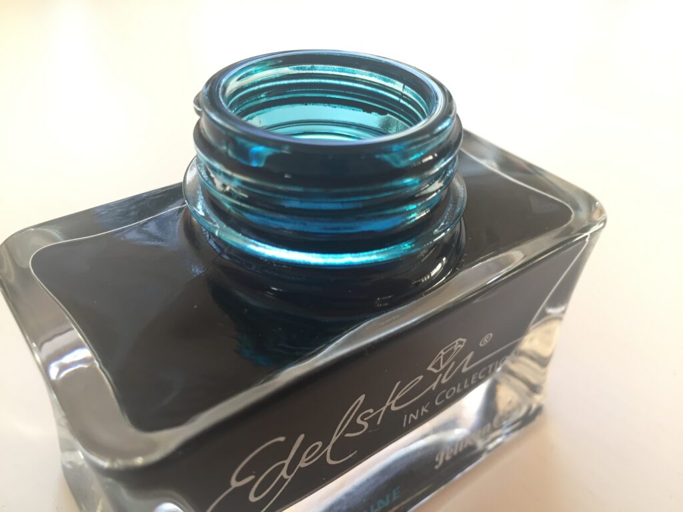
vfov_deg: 48.2
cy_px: 256
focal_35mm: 29
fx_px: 572
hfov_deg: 61.7
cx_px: 342
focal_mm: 4.15
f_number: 2.2
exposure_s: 1/33
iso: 50
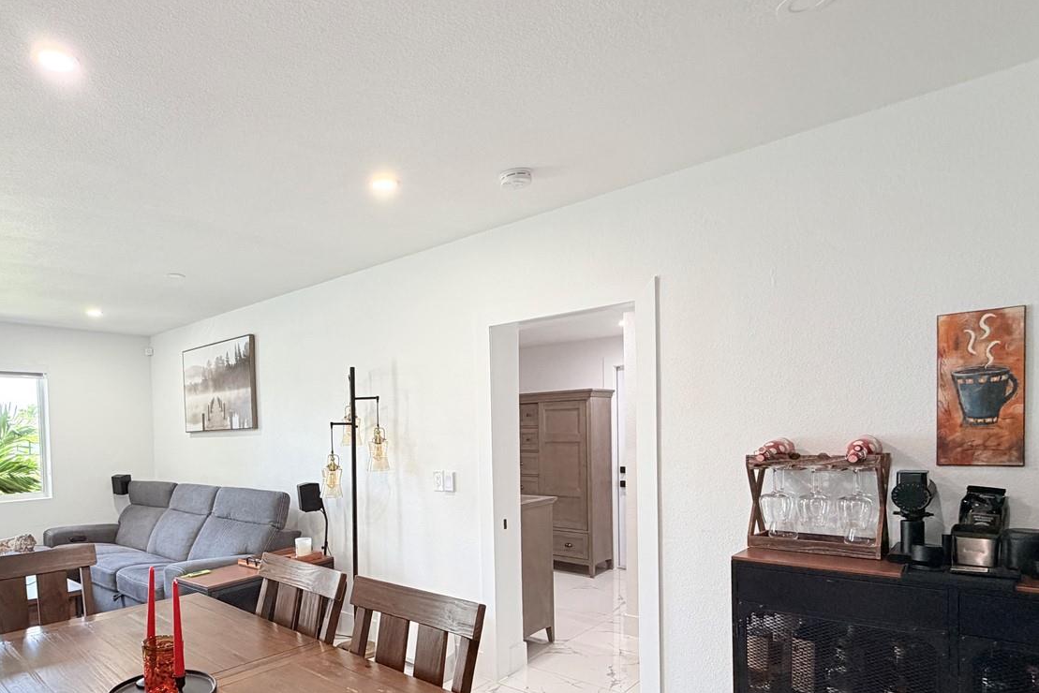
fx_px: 606
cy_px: 454
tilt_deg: -1.8
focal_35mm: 21
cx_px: 373
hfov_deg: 79.3
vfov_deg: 58.4
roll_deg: +1.1
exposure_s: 1/60
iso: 160
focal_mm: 2.22
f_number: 2.2
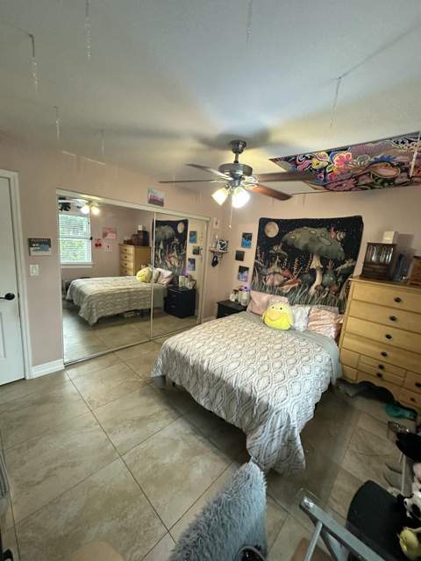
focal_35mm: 14
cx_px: 210
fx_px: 227
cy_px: 280
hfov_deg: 85.7
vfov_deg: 102.1
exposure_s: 1/60
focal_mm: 2.22
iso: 500
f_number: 2.2
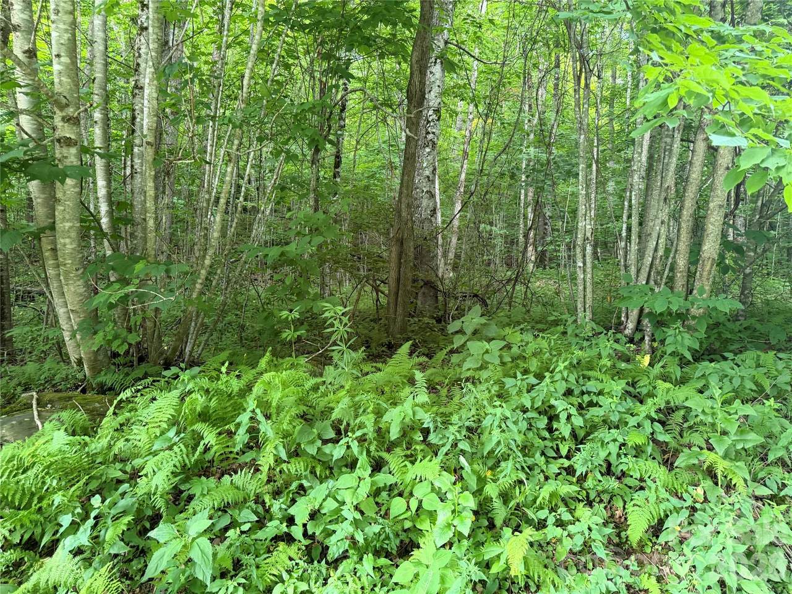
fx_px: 549
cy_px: 297
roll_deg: -0.9
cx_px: 396
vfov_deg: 56.8
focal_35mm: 24
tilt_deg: +5.3
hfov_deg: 71.6
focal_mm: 6.76
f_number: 1.78
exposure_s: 1/60
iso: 320
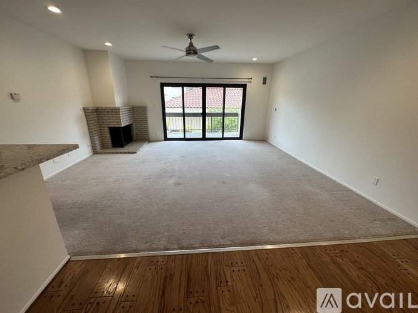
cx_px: 209
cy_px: 156
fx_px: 169
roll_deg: -0.8
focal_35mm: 14
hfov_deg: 102.1
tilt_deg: -19.7
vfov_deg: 85.7
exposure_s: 1/120
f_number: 2.2
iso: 80
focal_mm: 2.22
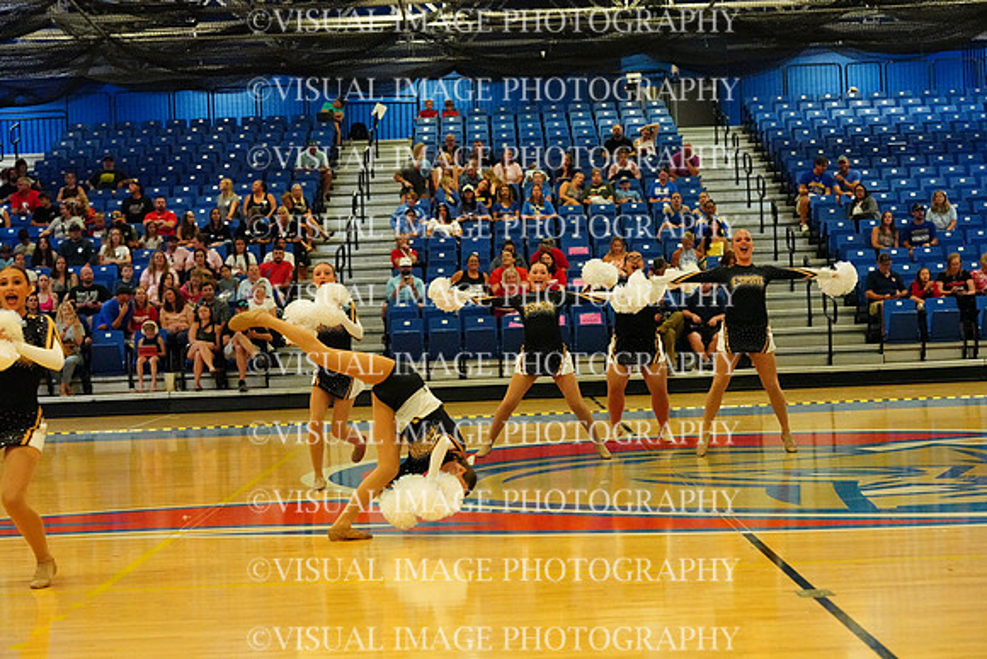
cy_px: 330
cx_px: 494
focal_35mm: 73
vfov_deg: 18.7
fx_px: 2002
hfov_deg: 27.7
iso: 16000
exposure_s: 1/1000
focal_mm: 73
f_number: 4
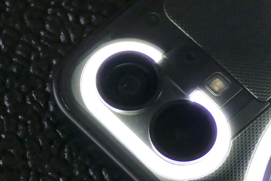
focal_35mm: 316
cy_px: 102
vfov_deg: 4.3
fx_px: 2379
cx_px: 277
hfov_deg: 6.5
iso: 640
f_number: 4
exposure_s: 1/100
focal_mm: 41.85
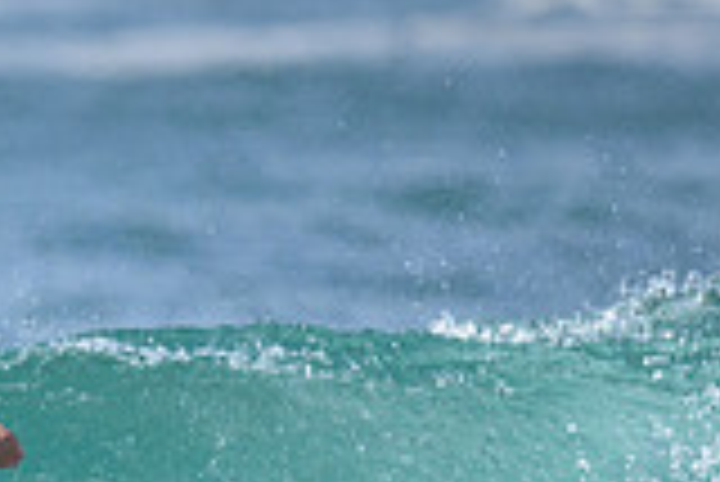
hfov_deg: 0.6
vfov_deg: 0.4
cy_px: 669
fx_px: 66579
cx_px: -510
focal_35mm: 3326
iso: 320
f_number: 6.3
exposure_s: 1/2000
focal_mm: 800
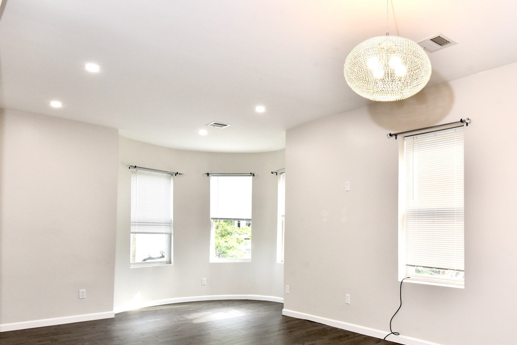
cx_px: 366
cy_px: 219
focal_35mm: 27
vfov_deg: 47.5
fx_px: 388
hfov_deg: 64.6
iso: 800
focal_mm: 19
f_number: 9
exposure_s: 1/80
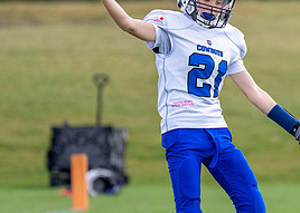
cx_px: 217
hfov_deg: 2.6
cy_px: 95
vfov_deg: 1.8
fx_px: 6692
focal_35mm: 786
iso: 400
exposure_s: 1/2500
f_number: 2.8
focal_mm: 200
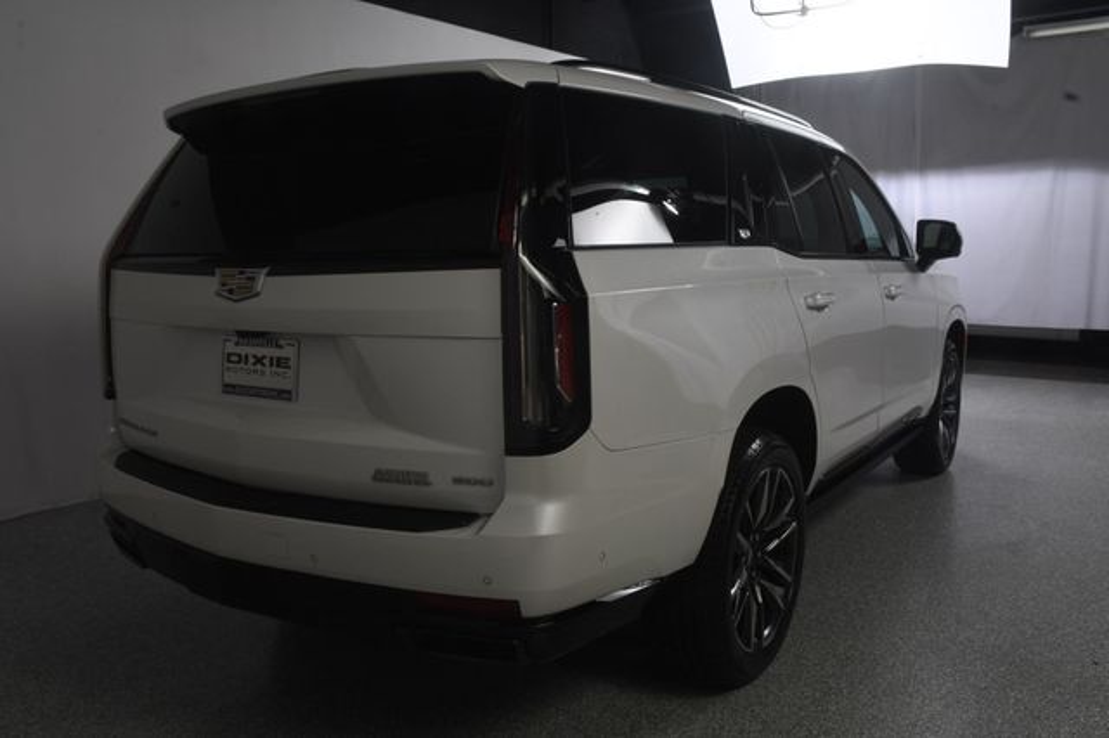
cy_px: 369
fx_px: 924
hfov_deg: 62.0
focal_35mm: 30
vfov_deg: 43.6
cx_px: 554
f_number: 14
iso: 100
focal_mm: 20
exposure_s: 1/160
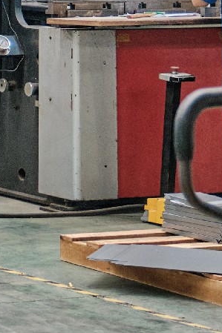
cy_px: -176
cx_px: -508
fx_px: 1981
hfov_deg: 5.8
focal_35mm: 214
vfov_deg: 9.3
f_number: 2.8
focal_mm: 26.6
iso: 640
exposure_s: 1/100
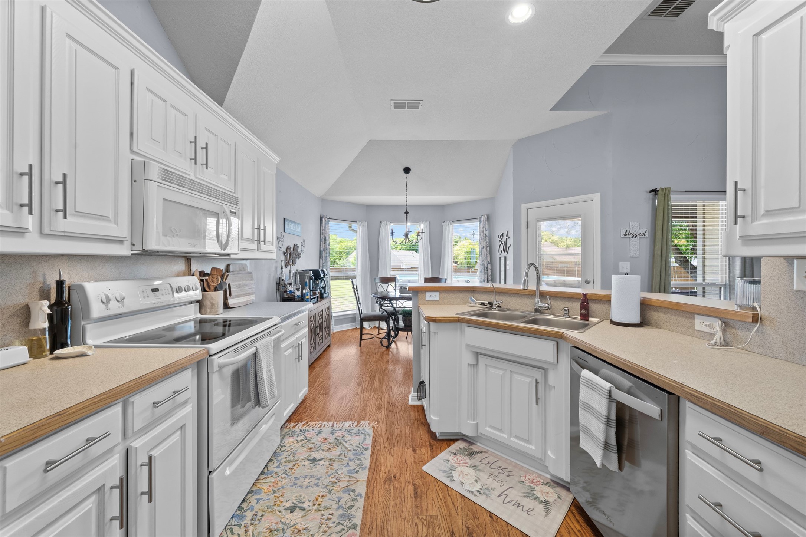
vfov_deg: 85.4
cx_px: 403
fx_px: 291
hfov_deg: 108.3
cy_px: 268
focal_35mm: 13
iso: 250
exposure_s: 1.6
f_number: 9
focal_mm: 13
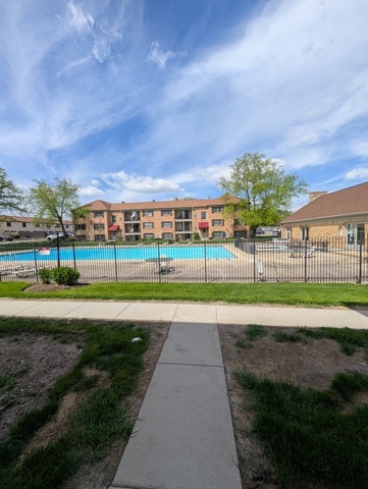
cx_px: 184
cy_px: 244
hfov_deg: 94.6
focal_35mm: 12
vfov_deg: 110.5
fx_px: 170
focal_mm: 2.02
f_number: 1.7
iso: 56
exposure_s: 1/3247
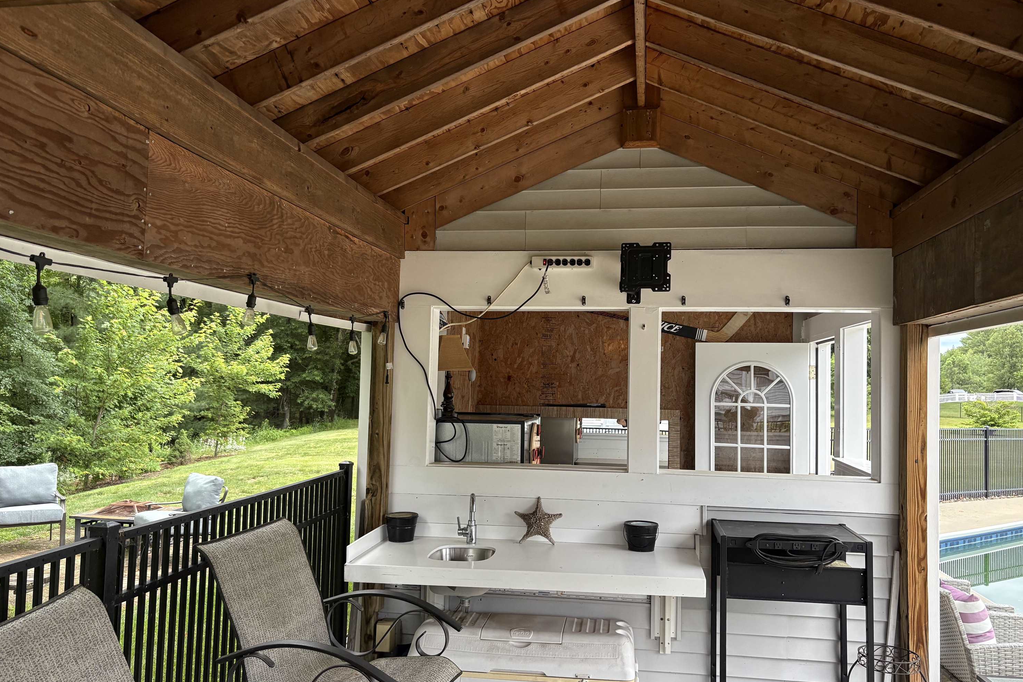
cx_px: 522
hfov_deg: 65.5
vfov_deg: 46.4
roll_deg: -0.7
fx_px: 796
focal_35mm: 28
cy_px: 344
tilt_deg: +3.0
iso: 125
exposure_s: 1/68
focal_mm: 5.96
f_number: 1.6
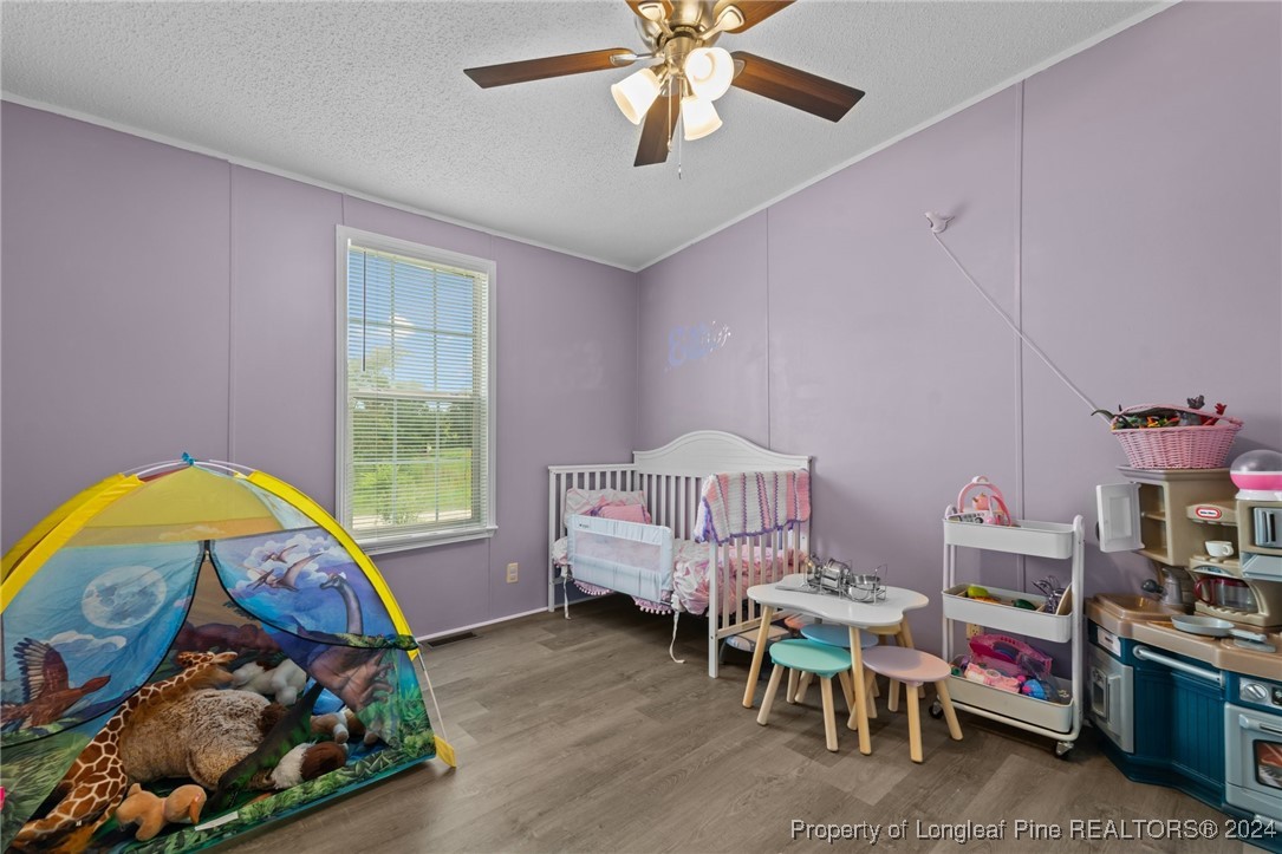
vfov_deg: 72.0
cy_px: 427
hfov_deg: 95.0
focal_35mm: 16
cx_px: 641
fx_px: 587
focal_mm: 16.5
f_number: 8
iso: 800
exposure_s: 1/3
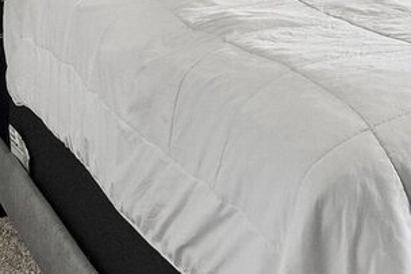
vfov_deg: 13.0
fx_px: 1096
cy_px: -215
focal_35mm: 96
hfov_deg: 20.2
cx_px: 466
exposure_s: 1/20
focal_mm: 18
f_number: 8
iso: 900
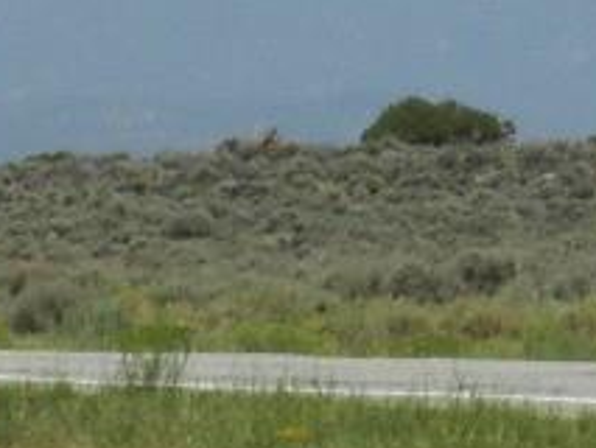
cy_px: -162
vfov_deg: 1.7
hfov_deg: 2.3
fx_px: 14815
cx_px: 725
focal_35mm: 860
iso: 160
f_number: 5.3
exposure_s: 1/100
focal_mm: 50.8
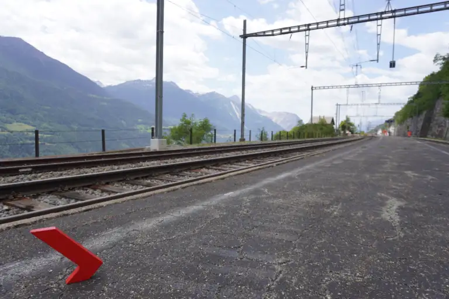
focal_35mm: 24
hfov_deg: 73.7
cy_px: 150
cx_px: 224
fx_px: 299
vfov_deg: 53.1
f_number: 4.5
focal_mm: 16
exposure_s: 1/500
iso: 100
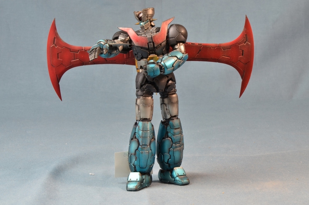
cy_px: 102
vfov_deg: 11.4
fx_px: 1028
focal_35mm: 120
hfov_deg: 17.1
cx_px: 154
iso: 200
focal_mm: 80
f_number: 20
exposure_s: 1/1.3
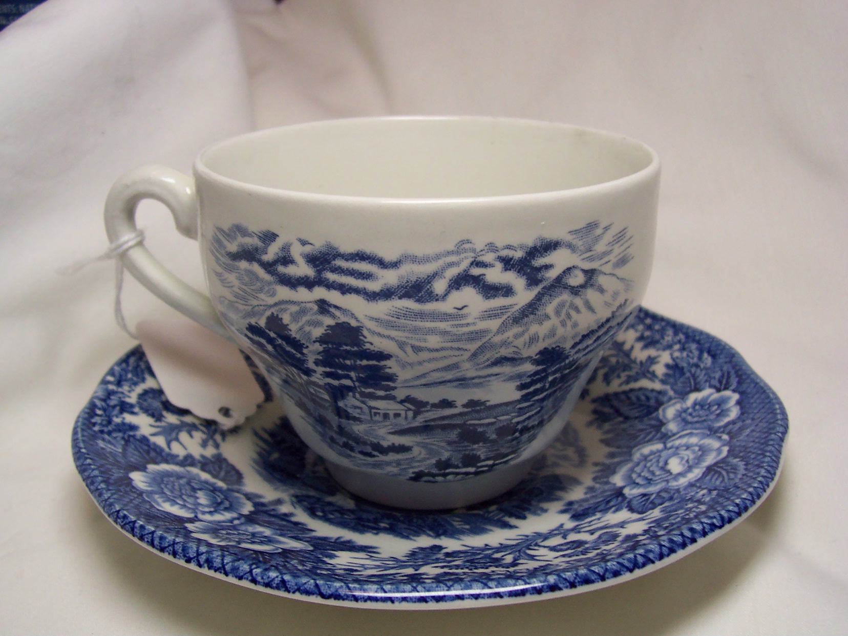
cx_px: 424
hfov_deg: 50.1
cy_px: 318
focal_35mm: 37
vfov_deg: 38.7
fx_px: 906
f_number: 2.8
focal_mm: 5.6
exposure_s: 1/90
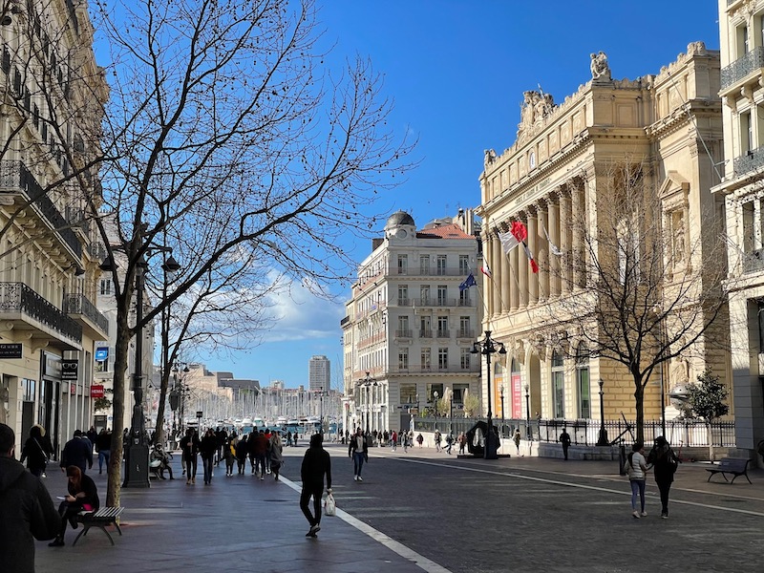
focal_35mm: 52
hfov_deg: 36.8
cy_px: 286
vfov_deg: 28.0
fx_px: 1148
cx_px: 382
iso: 25
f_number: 2
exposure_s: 1/1597
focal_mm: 6
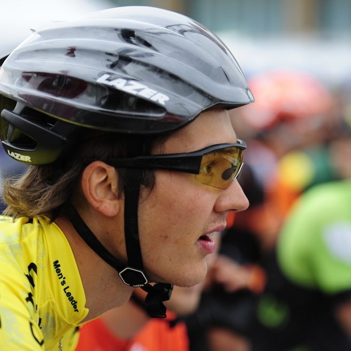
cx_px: 197
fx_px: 1824
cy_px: 178
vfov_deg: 11.0
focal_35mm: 159
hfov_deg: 11.0
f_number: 2.8
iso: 200
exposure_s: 1/320
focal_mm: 120
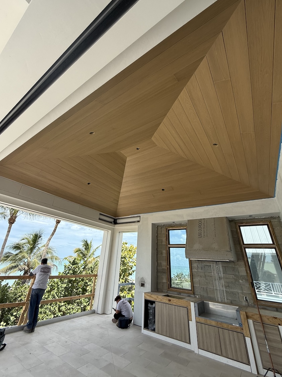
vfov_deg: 98.0
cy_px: 176
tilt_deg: +29.8
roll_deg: -6.4
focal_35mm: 15
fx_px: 163
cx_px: 135
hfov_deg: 81.7
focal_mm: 2.22
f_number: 2.2
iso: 64
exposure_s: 1/864
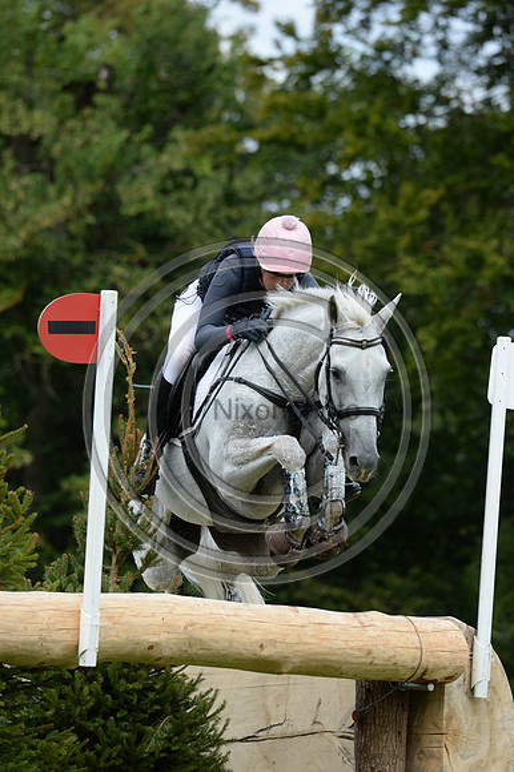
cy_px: 386
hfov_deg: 3.4
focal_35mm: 400
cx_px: 257
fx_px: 8576
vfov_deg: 5.2
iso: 1000
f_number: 8
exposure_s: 1/1000
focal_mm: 400
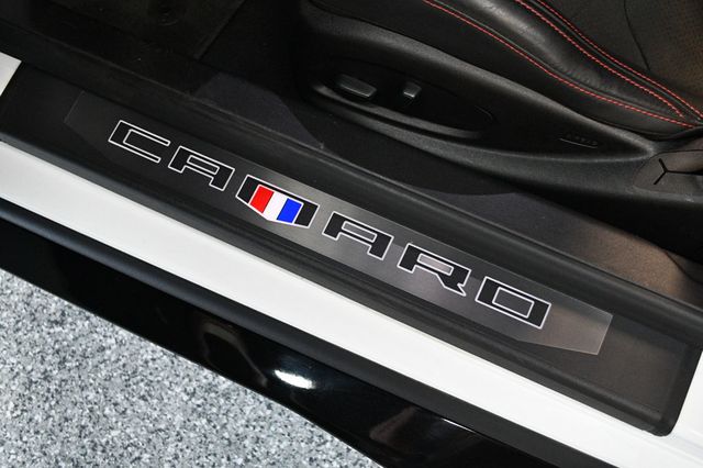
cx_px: 352
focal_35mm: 43
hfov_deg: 45.5
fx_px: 839
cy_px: 234
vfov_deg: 31.2
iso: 3200
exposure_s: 1/80
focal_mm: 29
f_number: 4.5
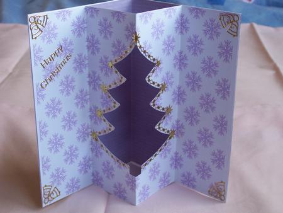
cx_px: 142
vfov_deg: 22.6
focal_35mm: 65
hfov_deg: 29.8
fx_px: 532
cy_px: 106
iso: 103
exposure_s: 1/59.4
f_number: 3.6
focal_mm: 10.8
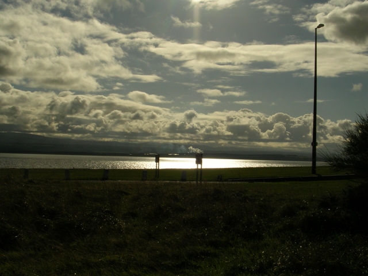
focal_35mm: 56
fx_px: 595
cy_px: 138
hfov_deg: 34.3
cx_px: 184
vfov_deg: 26.1
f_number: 6.6
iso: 50
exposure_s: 1/2100
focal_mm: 8.5
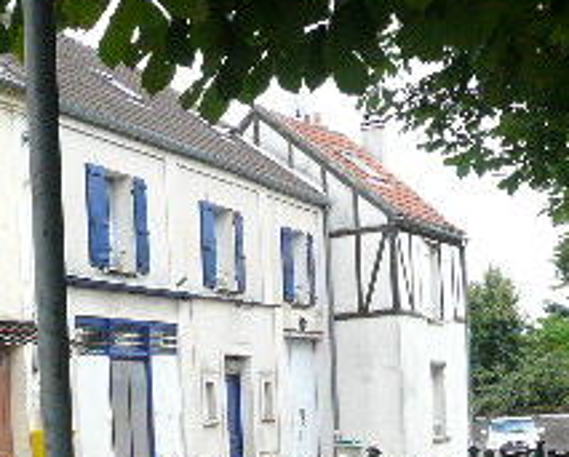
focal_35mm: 82
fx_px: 1383
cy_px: 537
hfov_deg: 23.0
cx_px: 126
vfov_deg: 17.9
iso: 100
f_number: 2.8
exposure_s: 1/400
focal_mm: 4.6
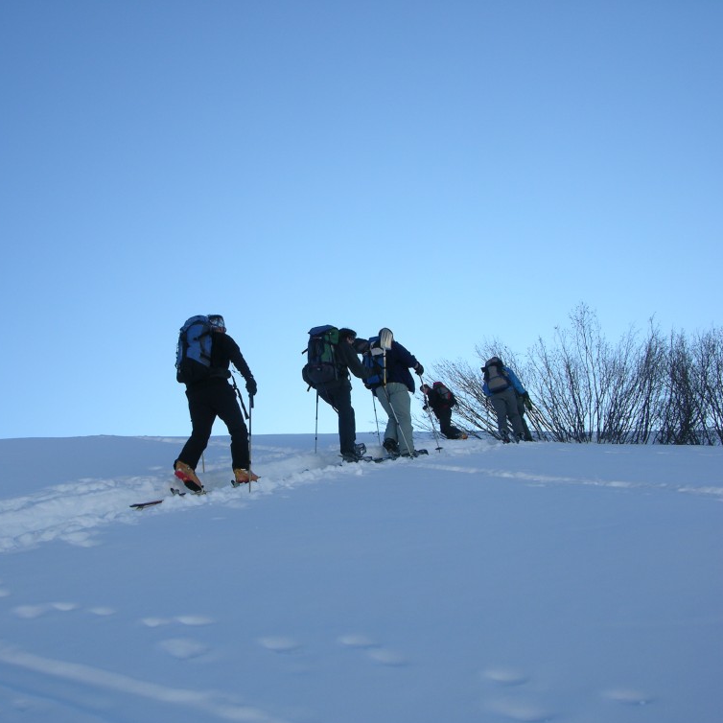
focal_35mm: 42
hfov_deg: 39.8
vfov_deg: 40.0
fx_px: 992
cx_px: 279
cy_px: 365
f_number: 6.3
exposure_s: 1/208
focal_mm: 8.9
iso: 50
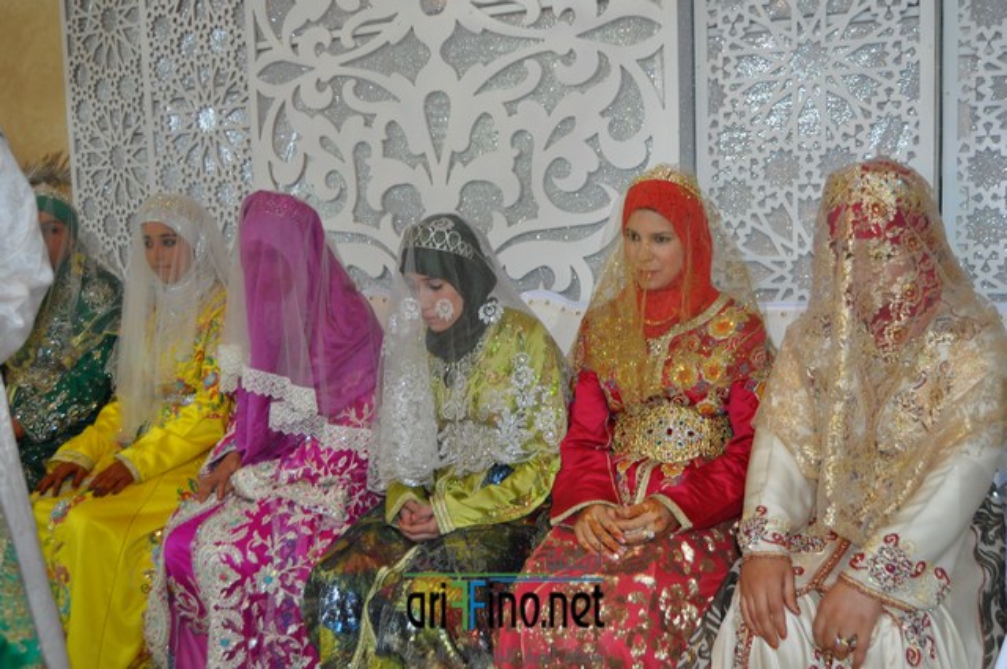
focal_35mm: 36
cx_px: 504
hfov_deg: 53.2
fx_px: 1006
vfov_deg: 36.8
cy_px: 334
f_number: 3.8
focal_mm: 24
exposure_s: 1/60
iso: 800
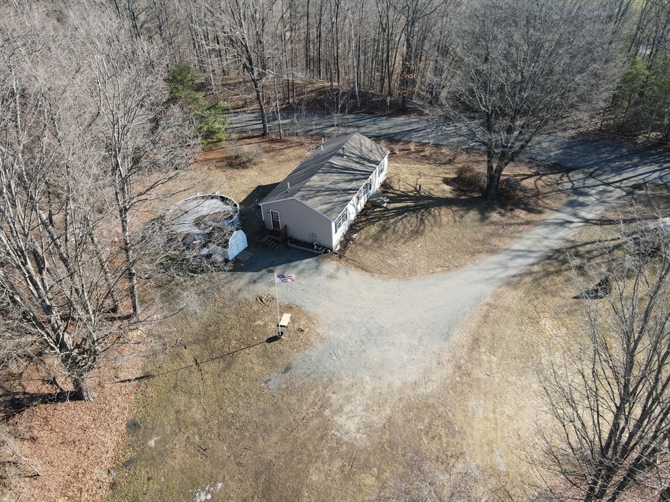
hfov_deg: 71.6
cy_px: 251
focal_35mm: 24
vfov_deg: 56.8
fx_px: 465
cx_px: 335
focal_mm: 4.5
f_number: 2.8
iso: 110
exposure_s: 1/200
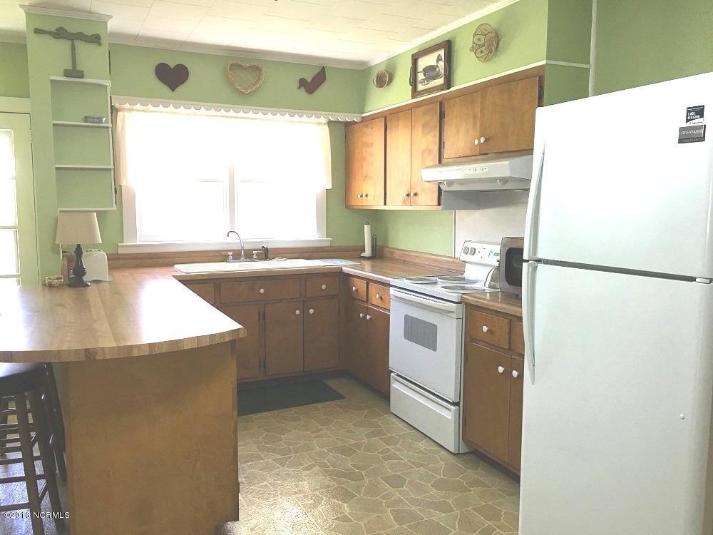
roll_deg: +0.4
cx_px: 356
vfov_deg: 48.2
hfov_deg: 61.7
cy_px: 268
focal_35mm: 29
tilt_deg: -5.6
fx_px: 597
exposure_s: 1/30
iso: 25
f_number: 2.2
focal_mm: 4.15
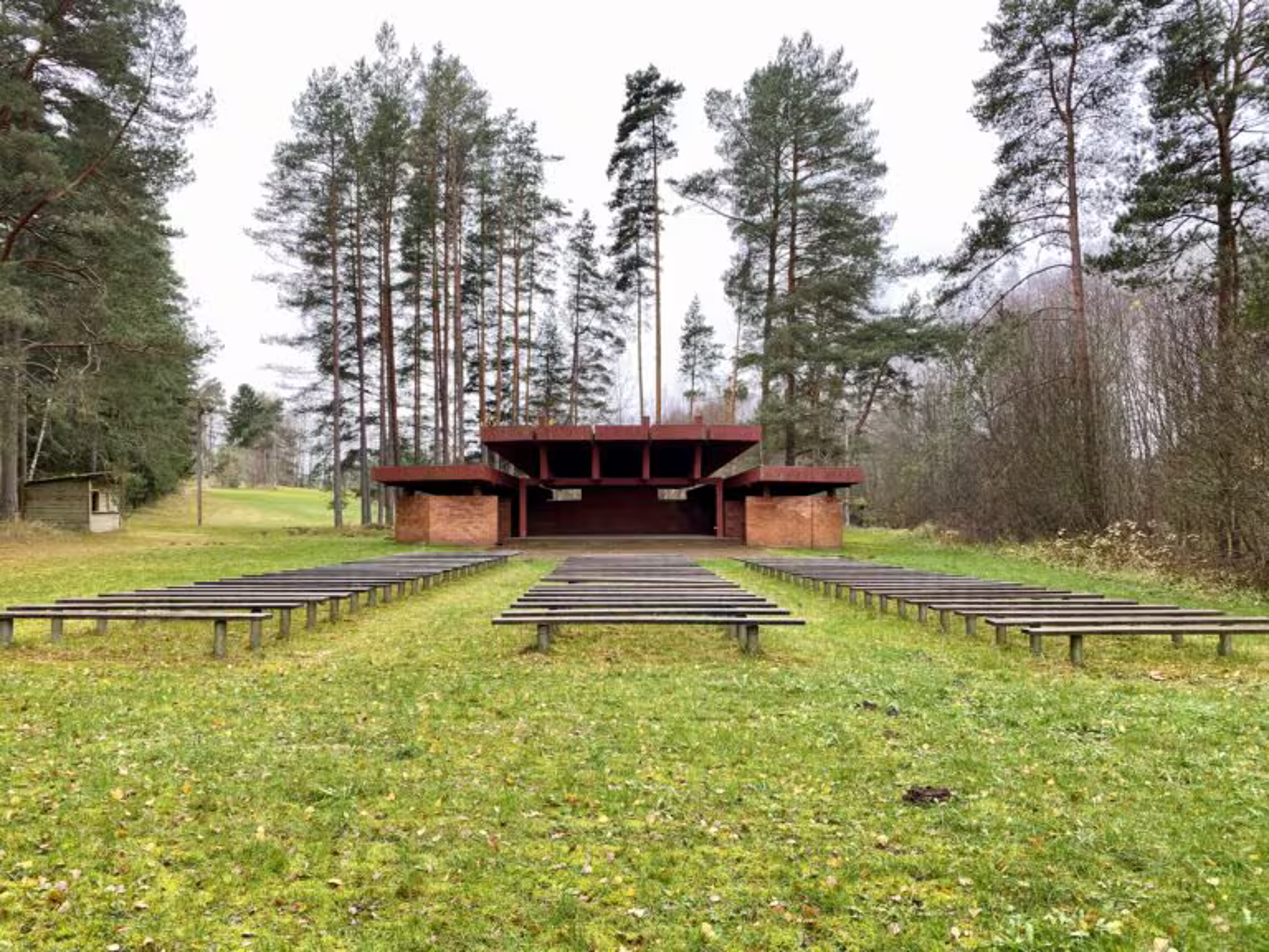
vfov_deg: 53.1
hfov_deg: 67.3
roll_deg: -1.3
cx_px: 634
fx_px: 953
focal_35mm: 26
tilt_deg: +1.4
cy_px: 476
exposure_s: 1/122
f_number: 1.8
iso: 50
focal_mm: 4.25
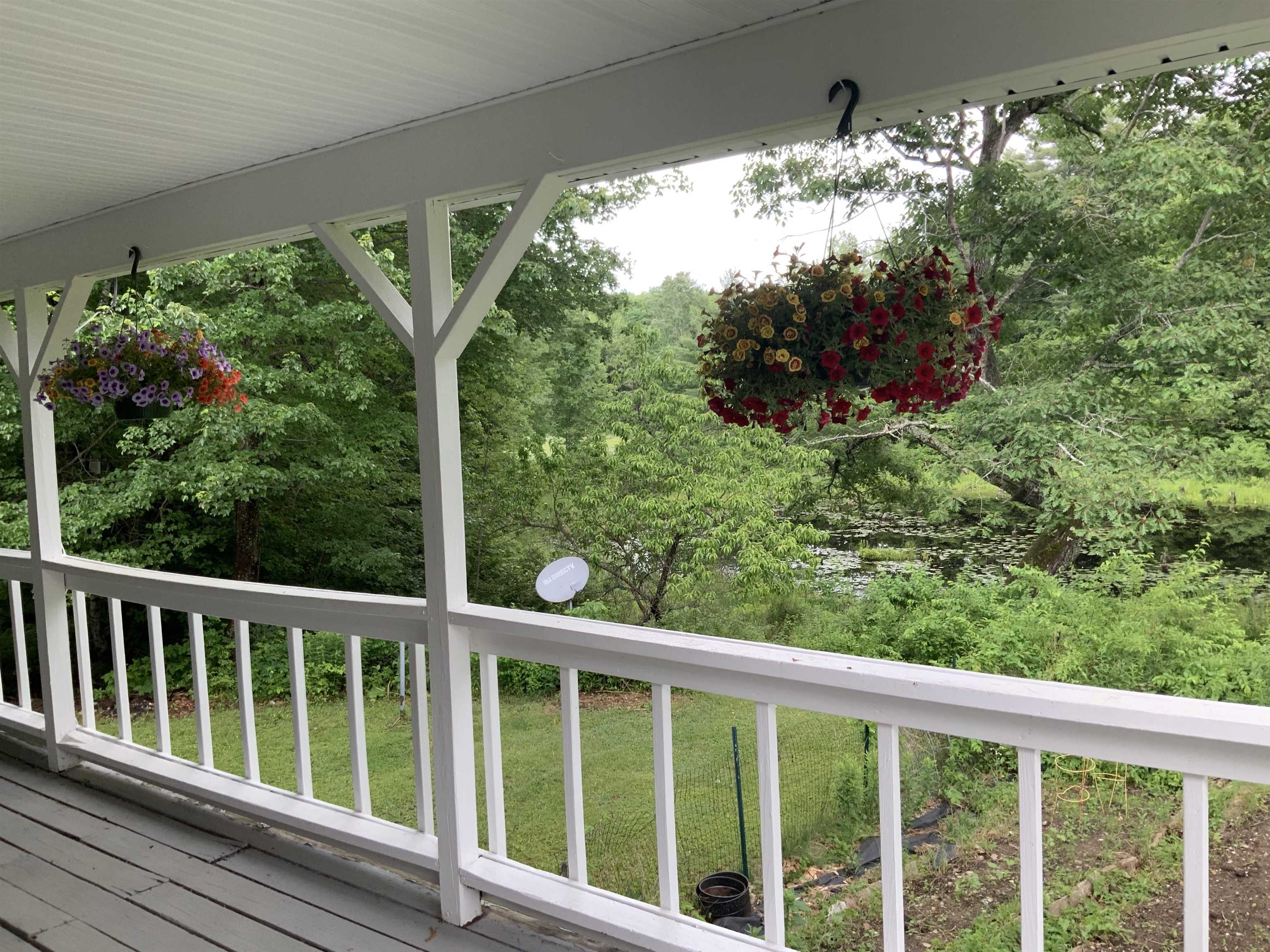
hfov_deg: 61.7
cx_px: 635
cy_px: 476
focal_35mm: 29
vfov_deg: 48.2
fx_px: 1064
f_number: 1.8
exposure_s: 1/122
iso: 25
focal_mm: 3
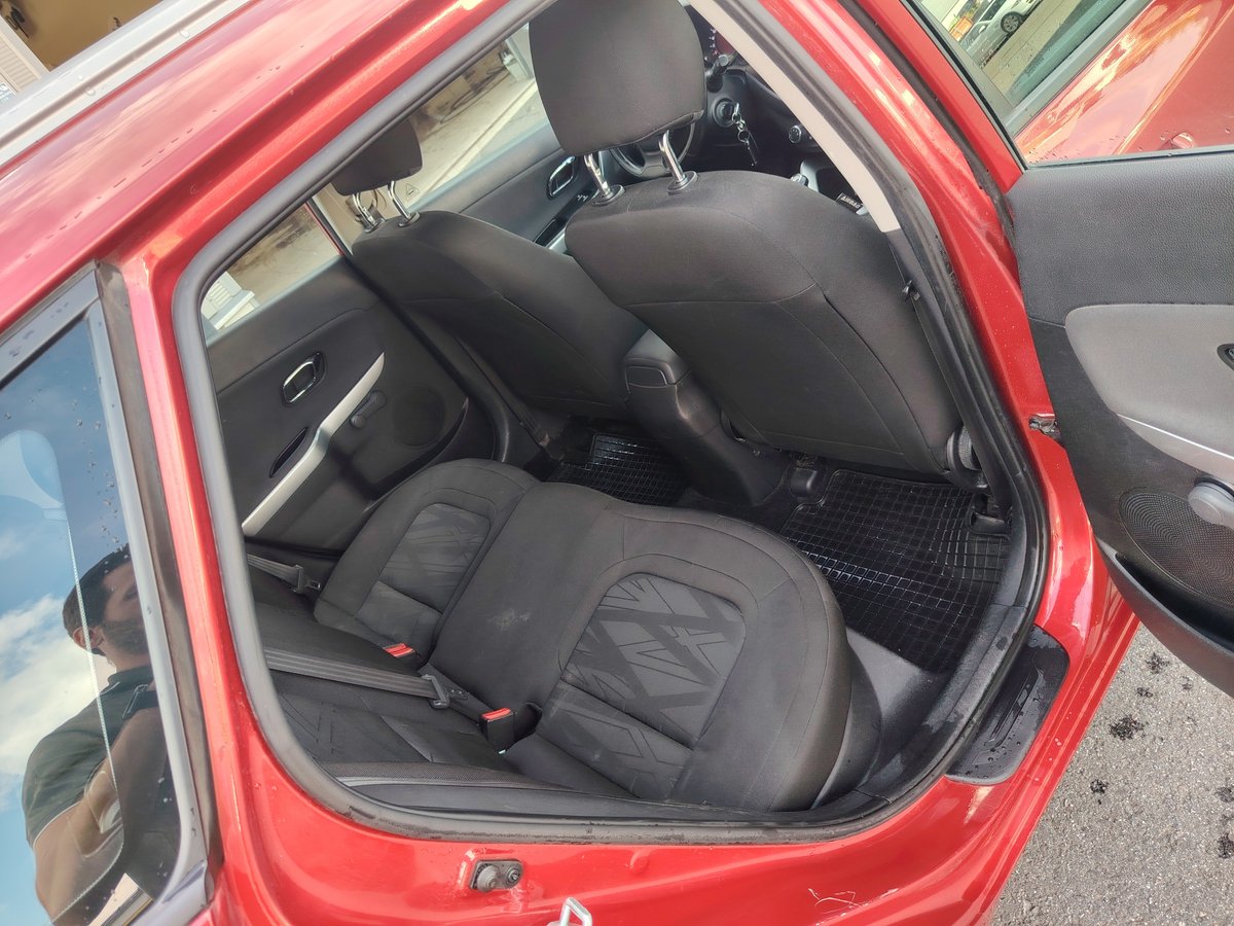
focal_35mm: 24
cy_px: 463
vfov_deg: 56.8
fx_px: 856
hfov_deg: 71.6
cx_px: 617
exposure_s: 1/50
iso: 139
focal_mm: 5.25
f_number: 1.75
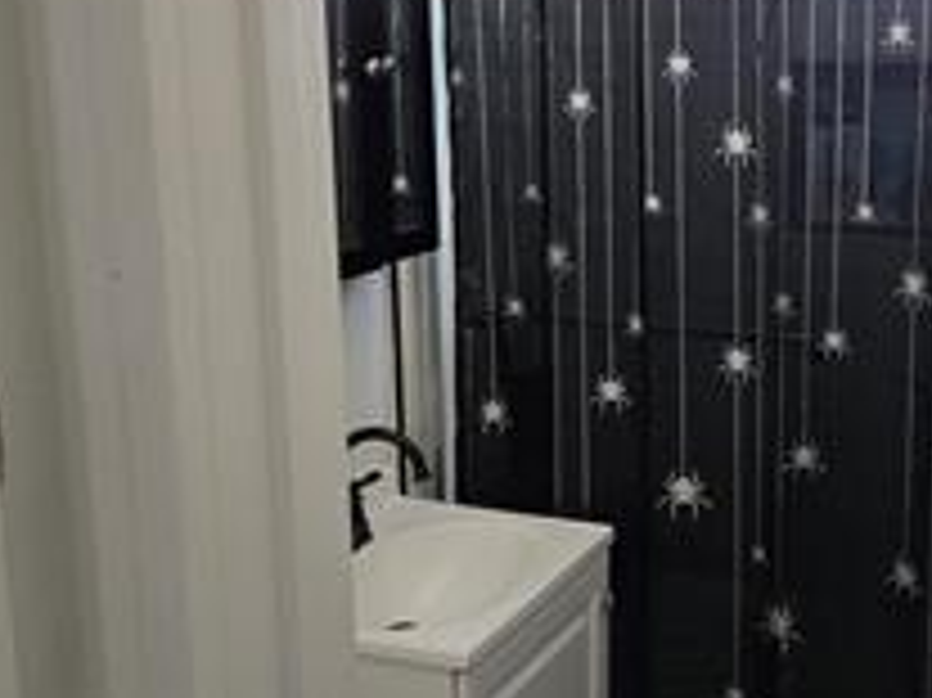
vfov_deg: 29.0
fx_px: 1345
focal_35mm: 50
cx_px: 738
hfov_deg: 36.9
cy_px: 259
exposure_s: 1/120
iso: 1000
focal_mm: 5.4
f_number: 1.8
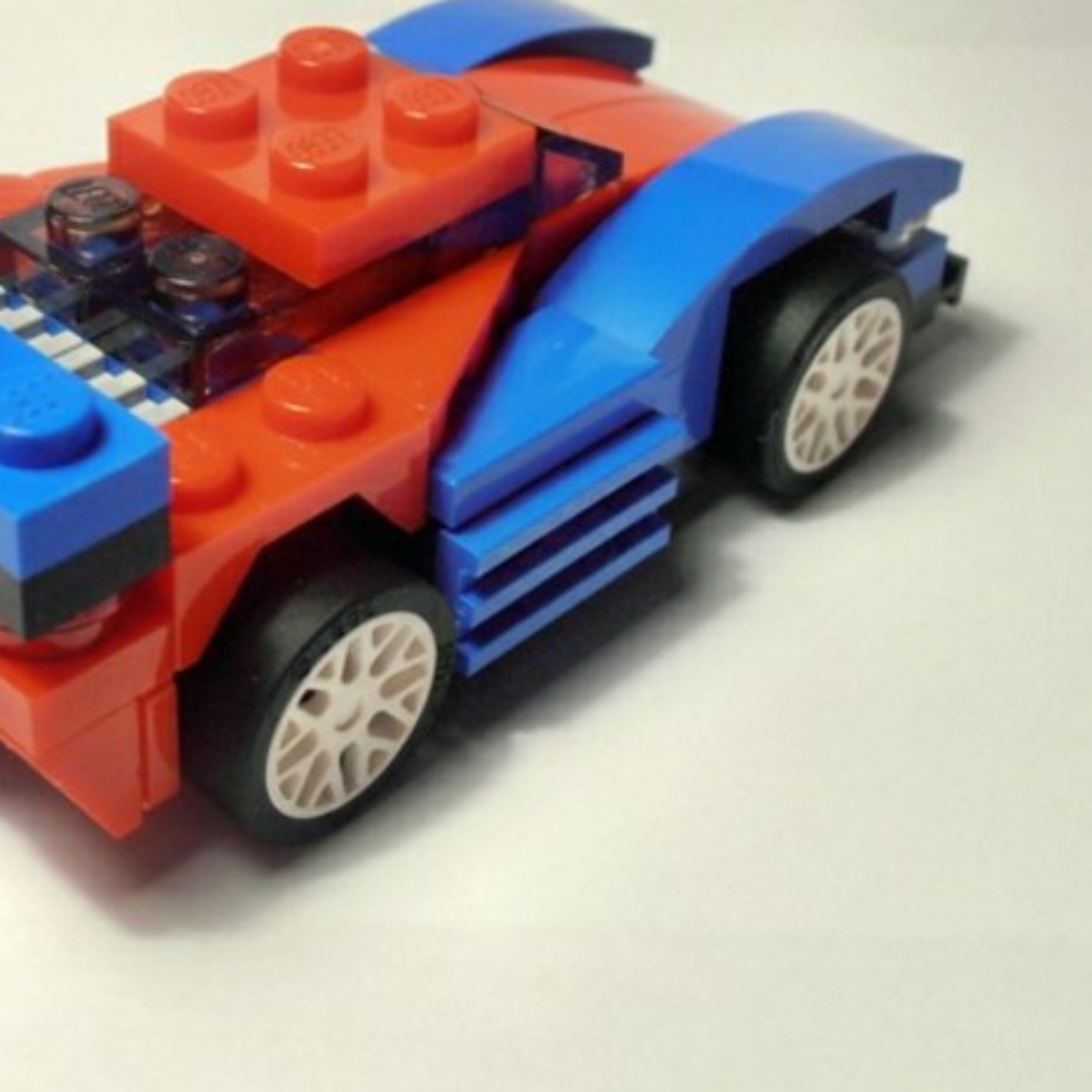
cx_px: 269
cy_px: 410
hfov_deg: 26.9
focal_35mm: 63
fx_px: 2248
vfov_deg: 27.2
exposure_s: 1/50
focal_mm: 6.61
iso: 80
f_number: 3.9
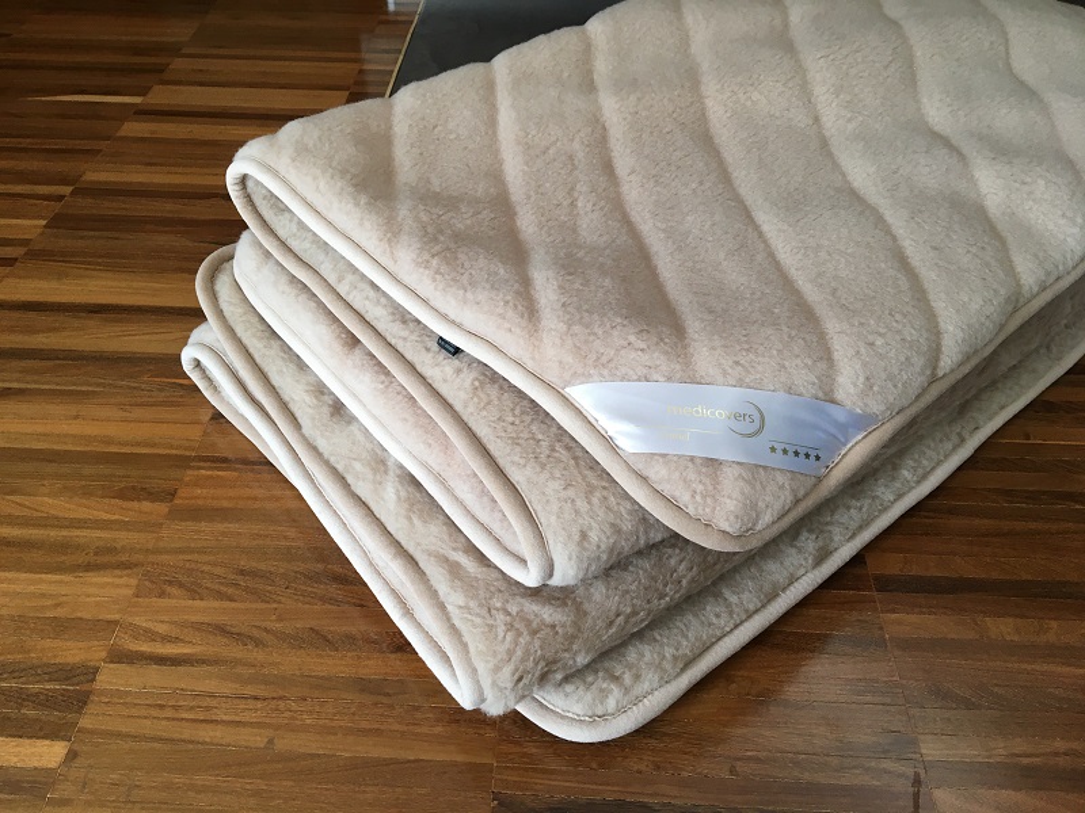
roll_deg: -0.7
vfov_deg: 48.2
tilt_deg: -44.6
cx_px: 542
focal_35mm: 29
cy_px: 406
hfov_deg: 61.7
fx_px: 909
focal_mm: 4.15
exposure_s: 1/33
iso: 32
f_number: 2.2
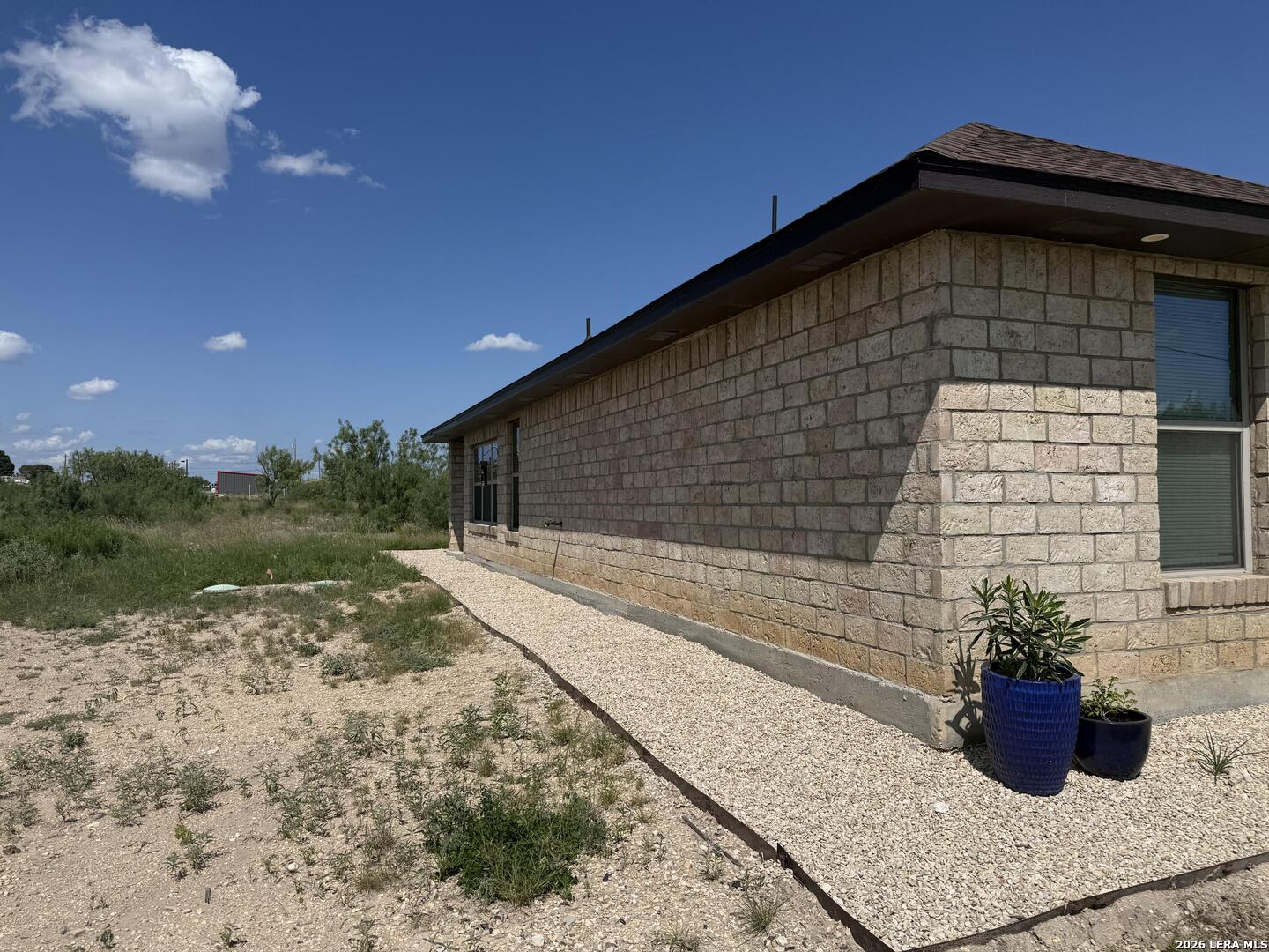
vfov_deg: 56.8
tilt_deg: +4.1
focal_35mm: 24
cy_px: 476
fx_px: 880
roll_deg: +0.8
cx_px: 634
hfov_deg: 71.6
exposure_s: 1/10309
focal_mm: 6.76
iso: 80
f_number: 1.78
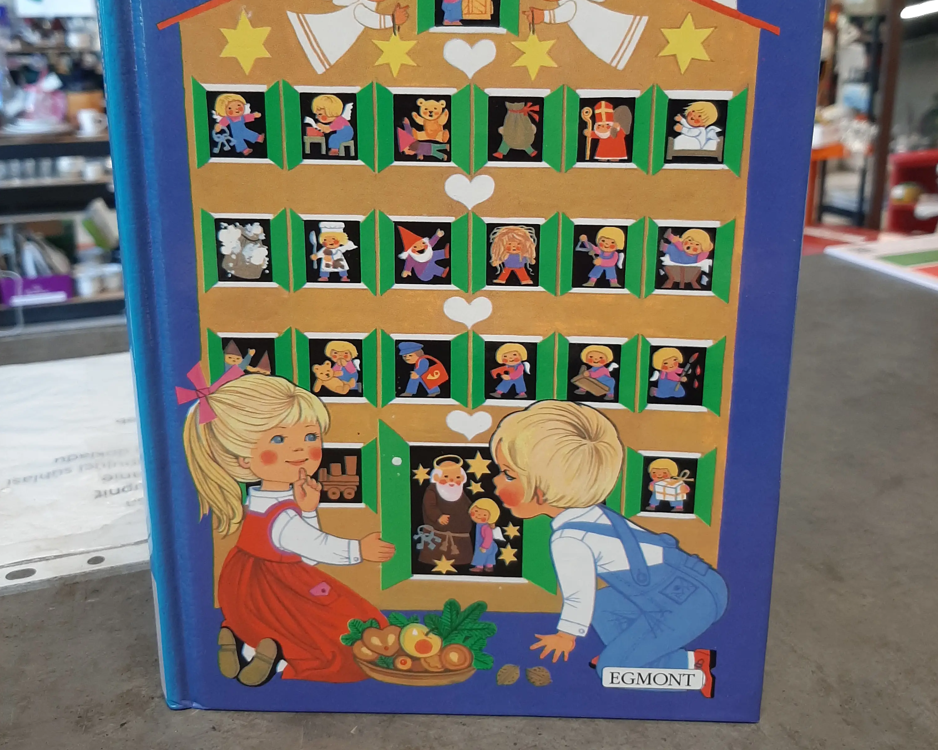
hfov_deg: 52.8
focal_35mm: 34
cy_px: 277
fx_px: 944
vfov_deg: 43.0
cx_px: 470
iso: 80
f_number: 1.7
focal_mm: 3.93
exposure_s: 1/50
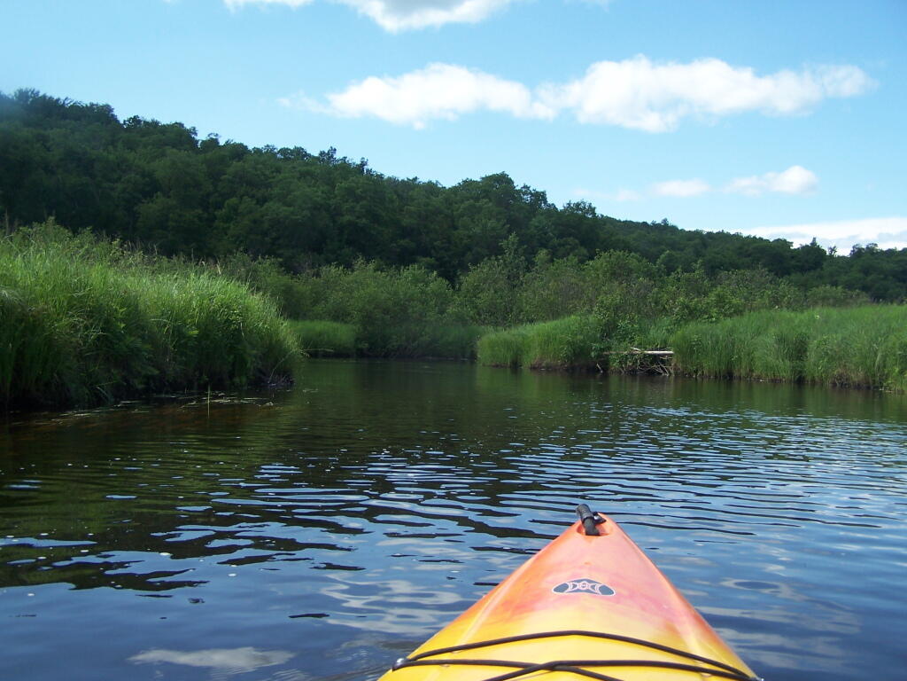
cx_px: 454
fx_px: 996
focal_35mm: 38
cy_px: 340
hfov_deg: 49.0
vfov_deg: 37.7
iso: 80
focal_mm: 6.3
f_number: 2.8
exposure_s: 1/800
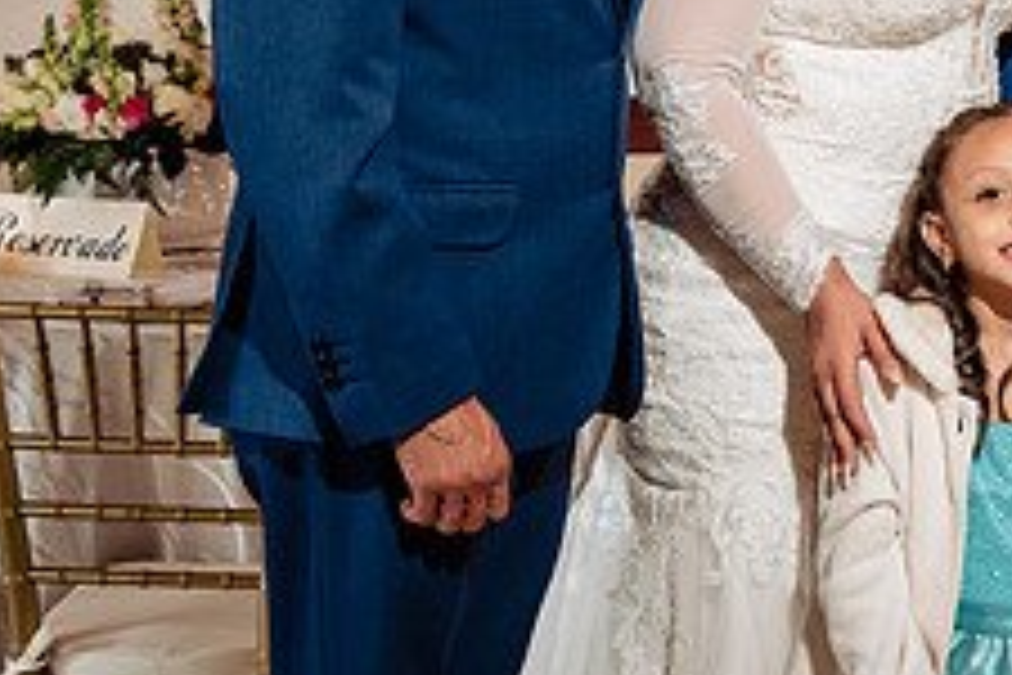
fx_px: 2755
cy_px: 106
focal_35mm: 98
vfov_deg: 13.9
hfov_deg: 20.2
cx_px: 981
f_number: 7.1
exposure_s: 1/125
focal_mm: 38
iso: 2000
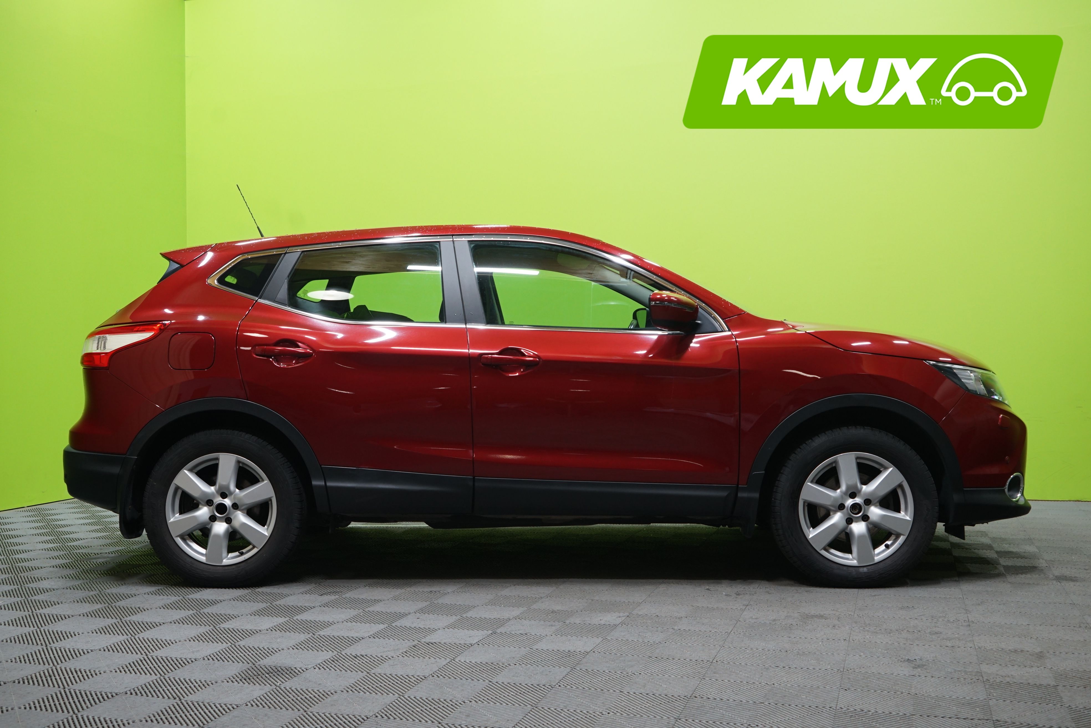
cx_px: 546
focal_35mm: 38
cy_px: 364
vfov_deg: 35.1
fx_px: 1152
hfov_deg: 50.7
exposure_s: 1/20
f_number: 5.6
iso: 800
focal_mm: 38
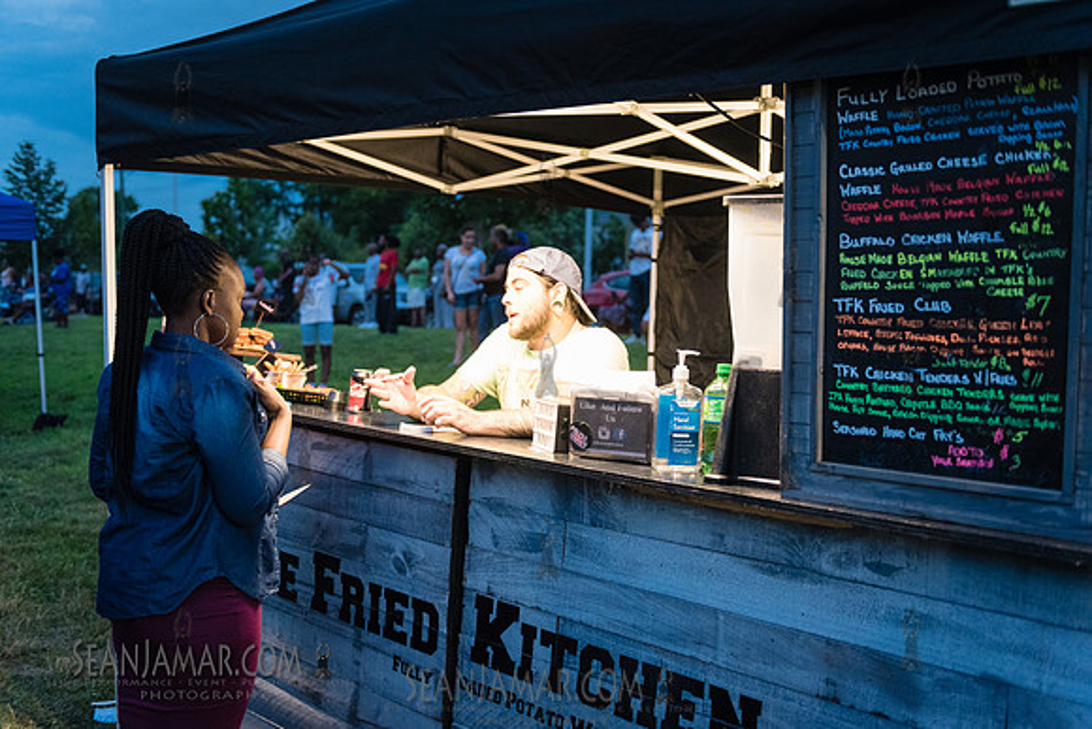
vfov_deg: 37.9
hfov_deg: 54.4
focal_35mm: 35
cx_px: 546
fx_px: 1062
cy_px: 364
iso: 4000
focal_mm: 35
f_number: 2.8
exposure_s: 1/200
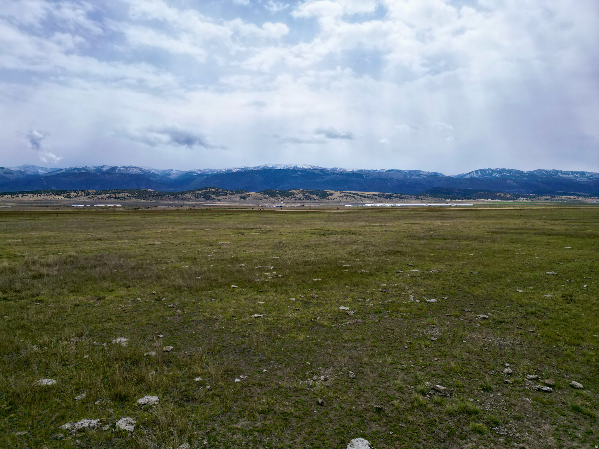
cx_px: 300
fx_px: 415
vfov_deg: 56.8
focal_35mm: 24
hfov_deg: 71.6
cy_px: 224
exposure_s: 1/5000
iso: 110
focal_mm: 6.72
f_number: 1.7
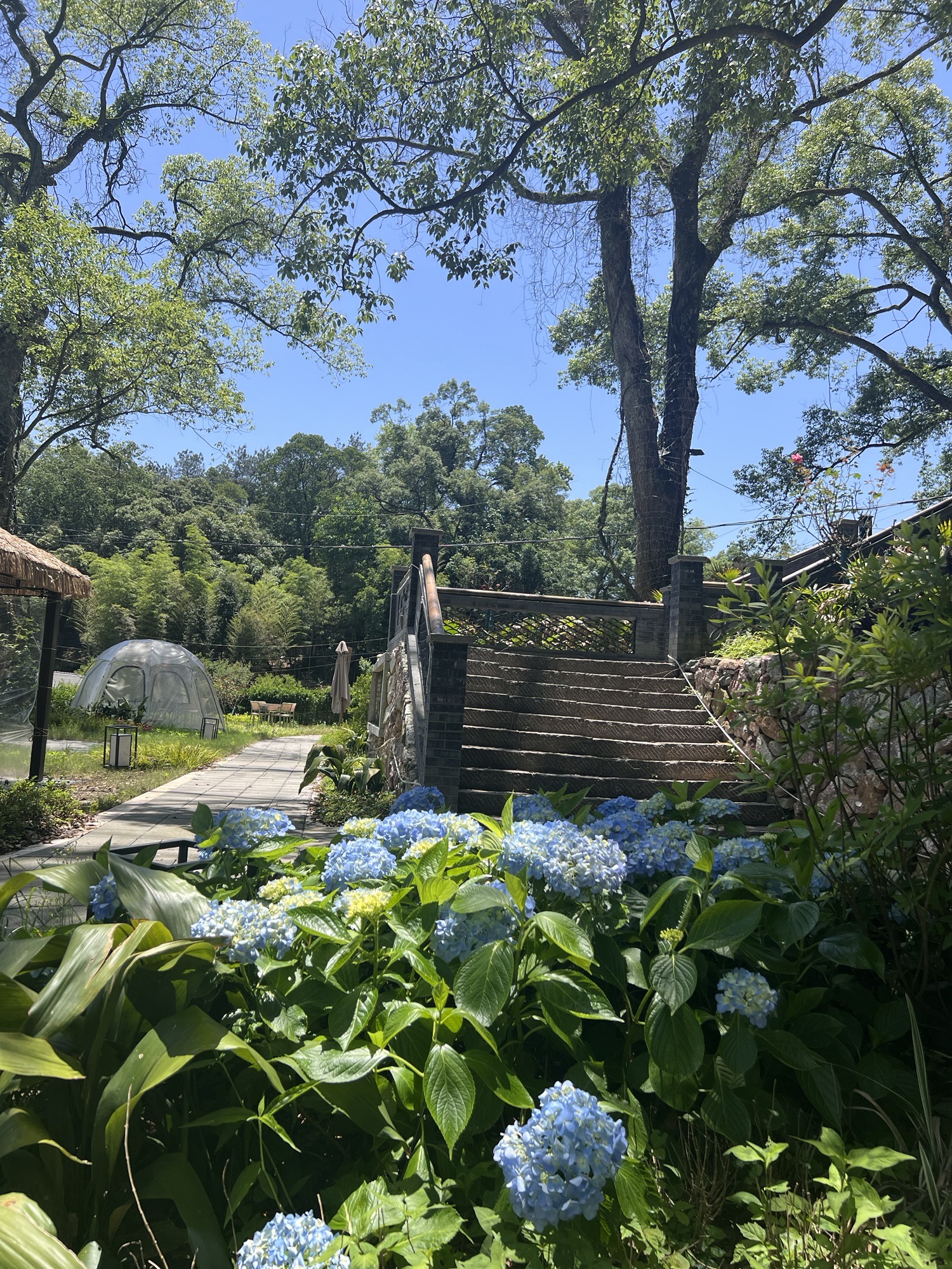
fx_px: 953
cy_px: 634
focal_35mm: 26
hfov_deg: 53.1
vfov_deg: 67.3
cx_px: 476
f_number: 1.5
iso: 50
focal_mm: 5.7
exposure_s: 1/2123
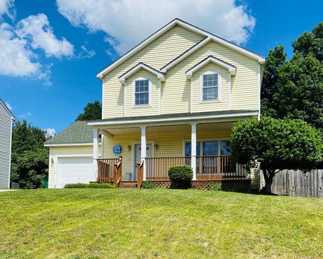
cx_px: 161
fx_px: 325
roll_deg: -1.8
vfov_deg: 42.1
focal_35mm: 34
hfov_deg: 52.8
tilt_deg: +4.7
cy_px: 195
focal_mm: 4.25
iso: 32
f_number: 1.8
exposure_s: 1/3497
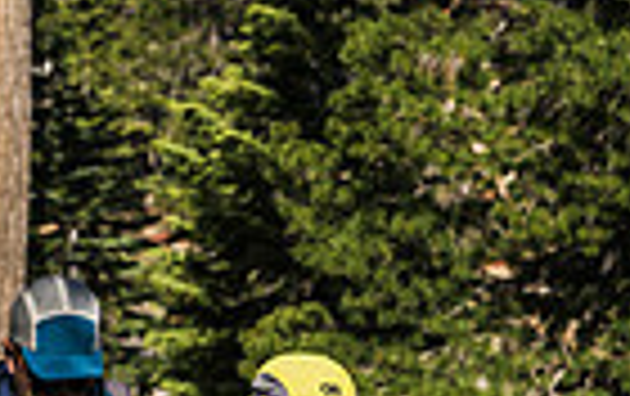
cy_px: 740
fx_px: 3629
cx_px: 320
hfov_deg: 9.9
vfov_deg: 6.1
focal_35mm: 211
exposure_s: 1/2000
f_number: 4.5
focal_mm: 50
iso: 100
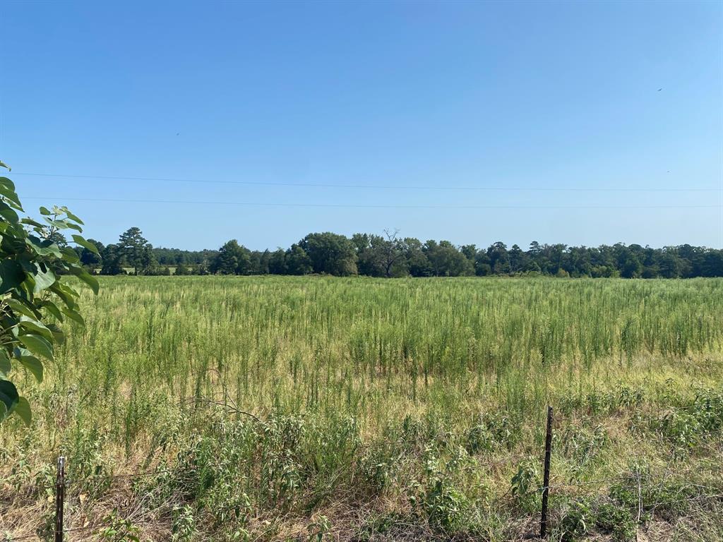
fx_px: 543
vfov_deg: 53.1
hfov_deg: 67.3
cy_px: 271
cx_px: 362
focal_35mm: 26
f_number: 1.8
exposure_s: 1/3401
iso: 32
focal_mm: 4.25
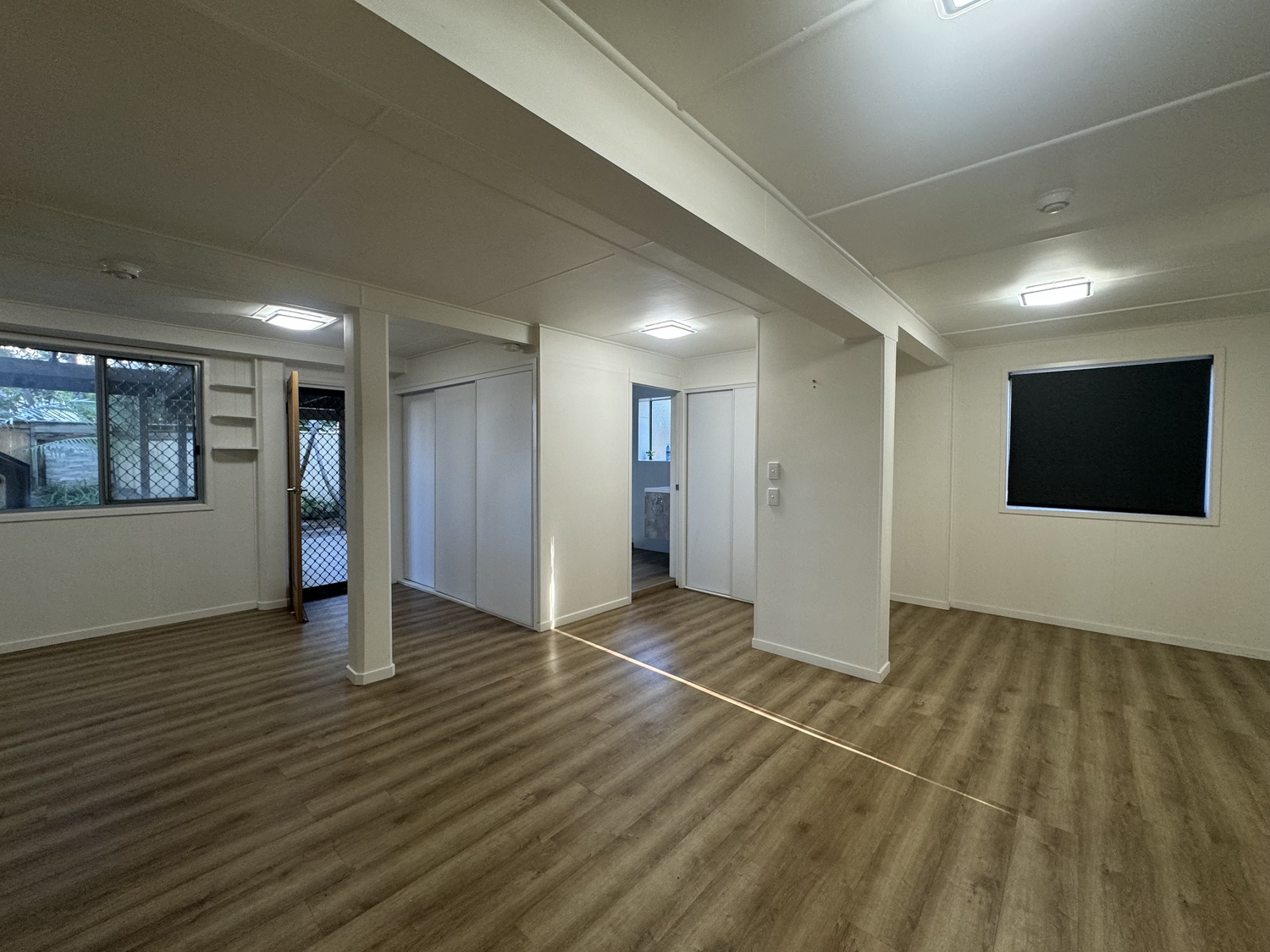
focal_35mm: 14
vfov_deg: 85.7
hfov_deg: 102.1
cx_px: 635
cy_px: 476
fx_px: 514
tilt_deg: -0.9
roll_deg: +0.8
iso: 160
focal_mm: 2.22
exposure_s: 1/50
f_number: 2.2
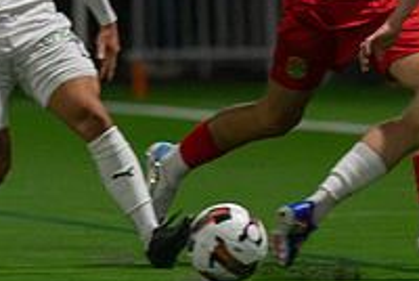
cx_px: 406
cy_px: -24
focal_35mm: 1738
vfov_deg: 0.8
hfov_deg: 1.2
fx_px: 20258
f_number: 3.5
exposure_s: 1/800
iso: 8000
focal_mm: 300
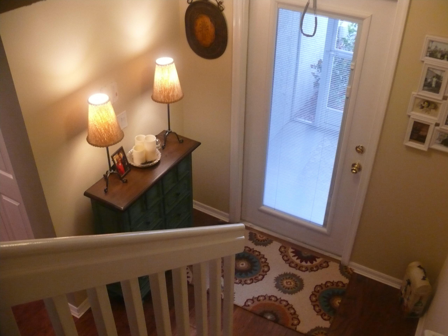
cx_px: 224
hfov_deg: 52.6
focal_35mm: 35
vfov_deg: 40.7
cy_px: 168
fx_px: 453
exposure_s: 1/20
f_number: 2.8
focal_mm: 7.4
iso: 400
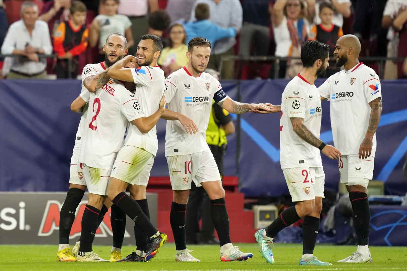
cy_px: 136
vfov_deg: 3.4
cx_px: 204
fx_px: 4521
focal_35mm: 400
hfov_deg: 5.2
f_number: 3.2
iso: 3200
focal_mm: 400
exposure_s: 1/1600
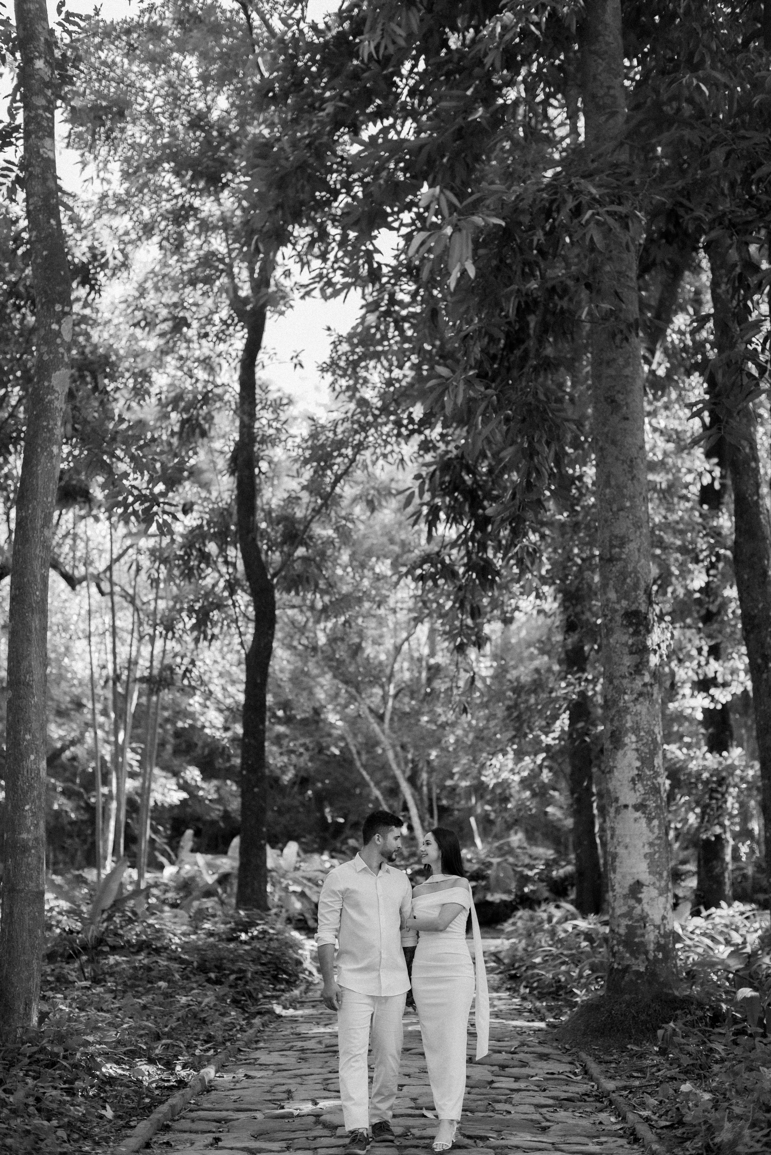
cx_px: 386
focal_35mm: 50
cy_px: 578
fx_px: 1605
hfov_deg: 27.0
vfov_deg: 39.6
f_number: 2.5
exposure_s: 1/200
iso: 640
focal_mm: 50
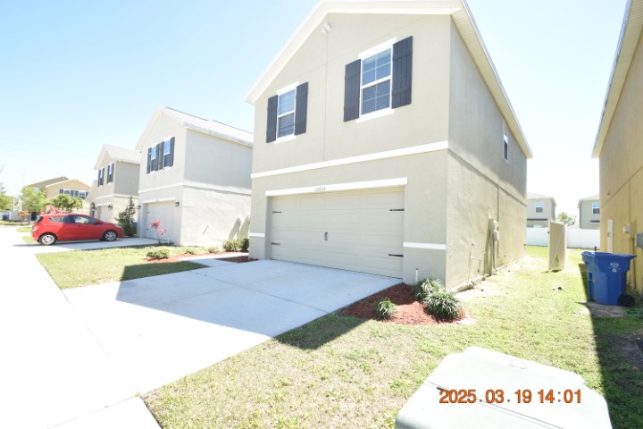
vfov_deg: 77.3
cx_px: 322
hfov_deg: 100.4
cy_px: 214
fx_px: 268
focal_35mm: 15
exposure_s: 1/250
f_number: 8
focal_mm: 10
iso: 360
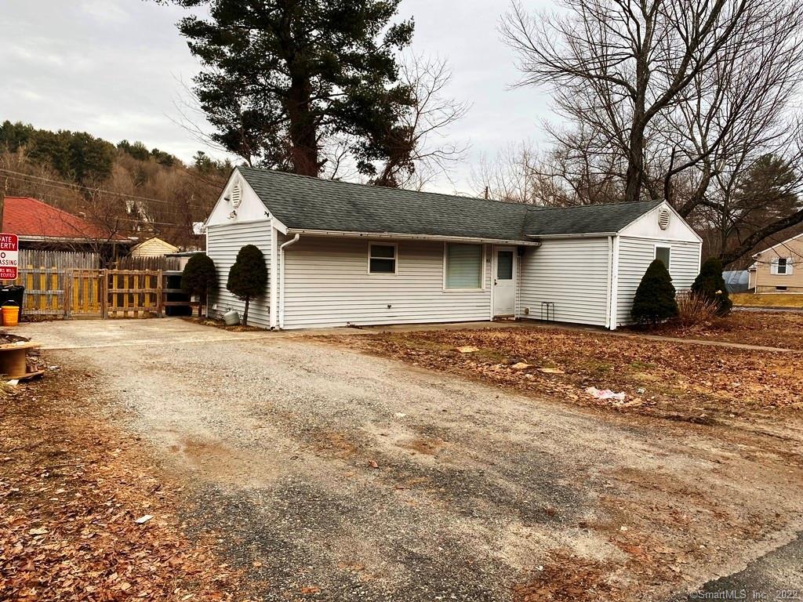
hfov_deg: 67.3
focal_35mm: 26
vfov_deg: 53.1
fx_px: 603
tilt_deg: -1.9
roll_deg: +0.1
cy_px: 301
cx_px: 402
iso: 32
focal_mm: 4.25
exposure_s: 1/288
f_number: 1.8
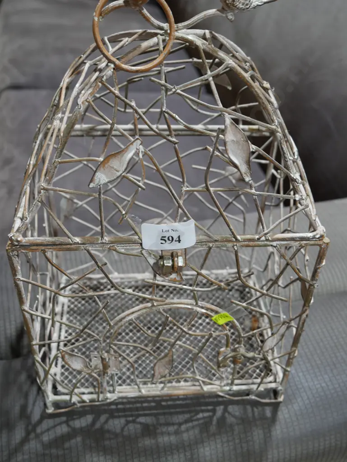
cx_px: 174
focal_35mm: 40
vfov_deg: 46.8
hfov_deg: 36.0
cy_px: 231
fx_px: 534
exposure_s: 1/60
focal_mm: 20
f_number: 4.4
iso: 500
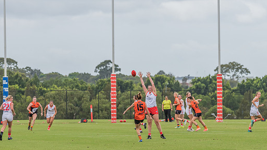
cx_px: 135
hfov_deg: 6.0
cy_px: 93
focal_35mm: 361
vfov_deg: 3.4
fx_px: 2556
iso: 1000
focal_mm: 300
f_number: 10
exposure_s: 1/1600
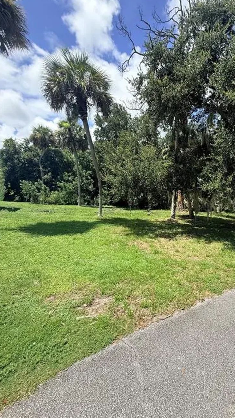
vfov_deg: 99.4
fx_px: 177
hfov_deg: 64.9
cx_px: 161
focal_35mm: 16
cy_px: 211
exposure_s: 1/1017
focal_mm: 2.22
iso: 50
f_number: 2.2
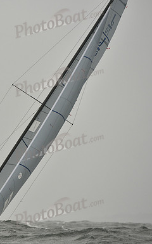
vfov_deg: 3.4
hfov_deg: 2.1
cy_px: 122
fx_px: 4084
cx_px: -18
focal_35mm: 615
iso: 400
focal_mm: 400
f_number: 6.3
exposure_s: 1/1000
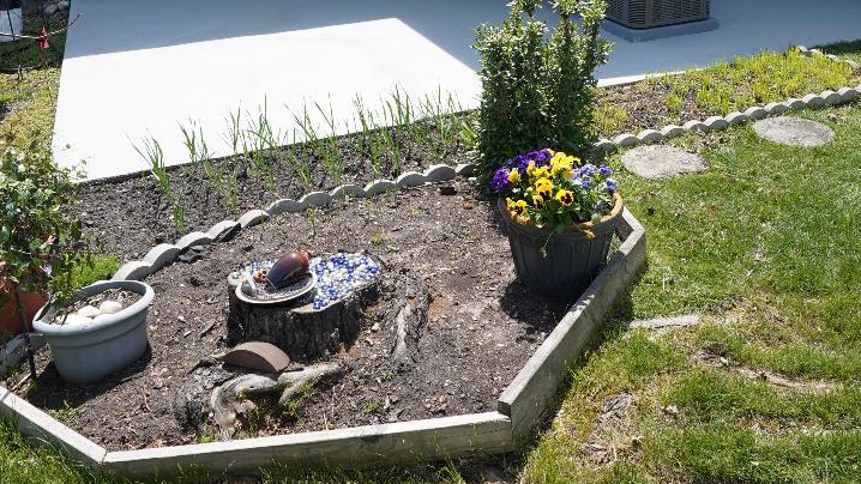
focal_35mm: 35
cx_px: 489
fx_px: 799
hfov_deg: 56.4
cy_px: -11
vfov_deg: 31.0
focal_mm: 16
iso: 500
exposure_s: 1/320
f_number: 11
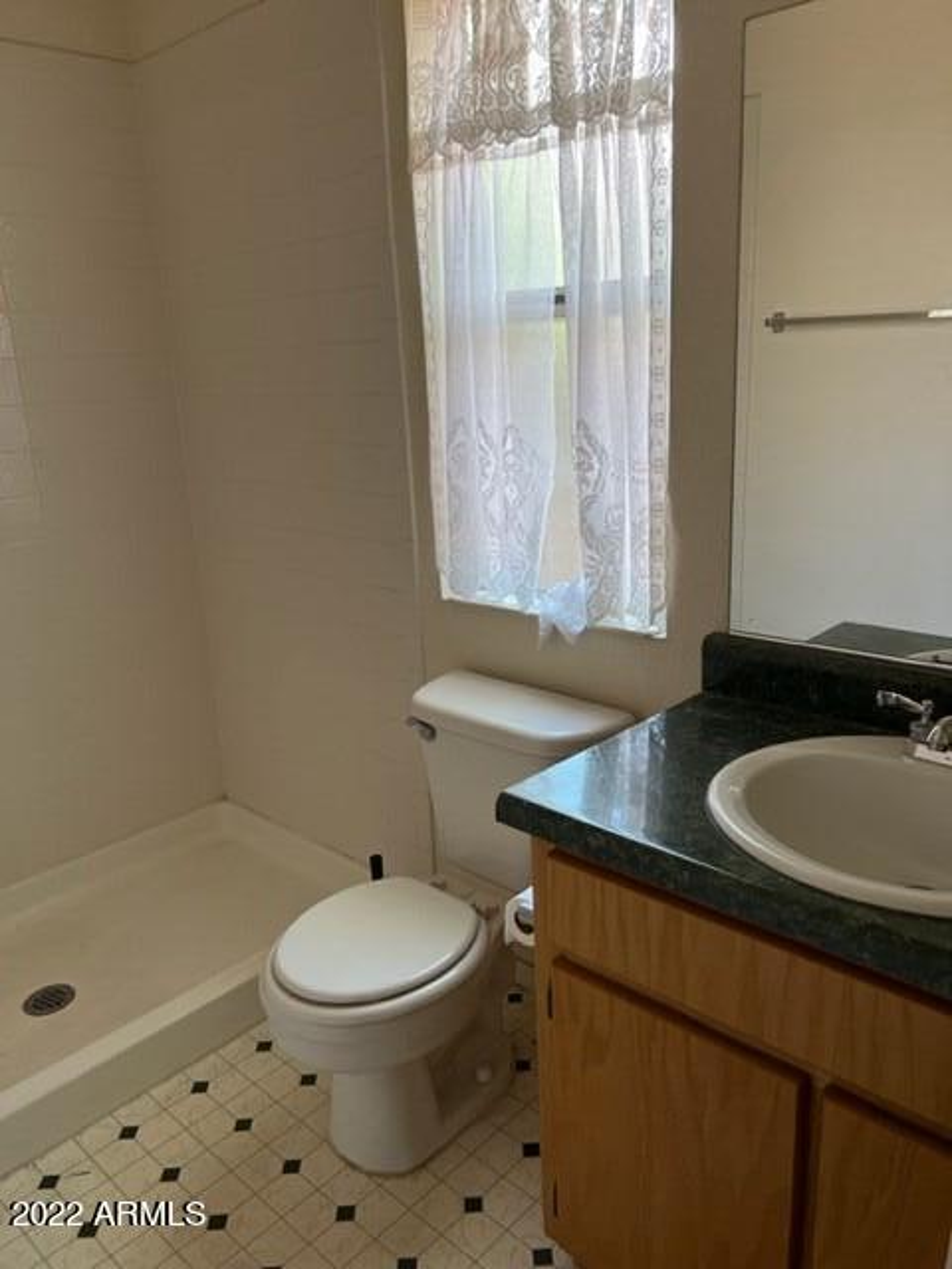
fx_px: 953
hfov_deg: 53.1
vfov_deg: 67.3
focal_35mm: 26
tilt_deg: -14.4
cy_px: 634
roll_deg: +3.2
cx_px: 476
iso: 125
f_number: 1.5
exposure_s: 1/106
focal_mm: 5.7
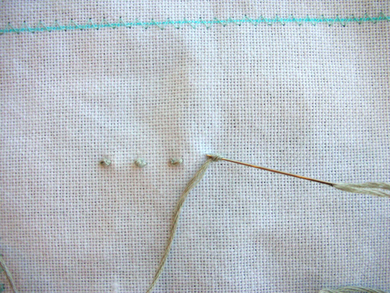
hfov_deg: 52.6
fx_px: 394
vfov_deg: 40.7
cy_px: 146
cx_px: 195
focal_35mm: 35
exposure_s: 1/163
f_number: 3
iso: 200
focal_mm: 5.8
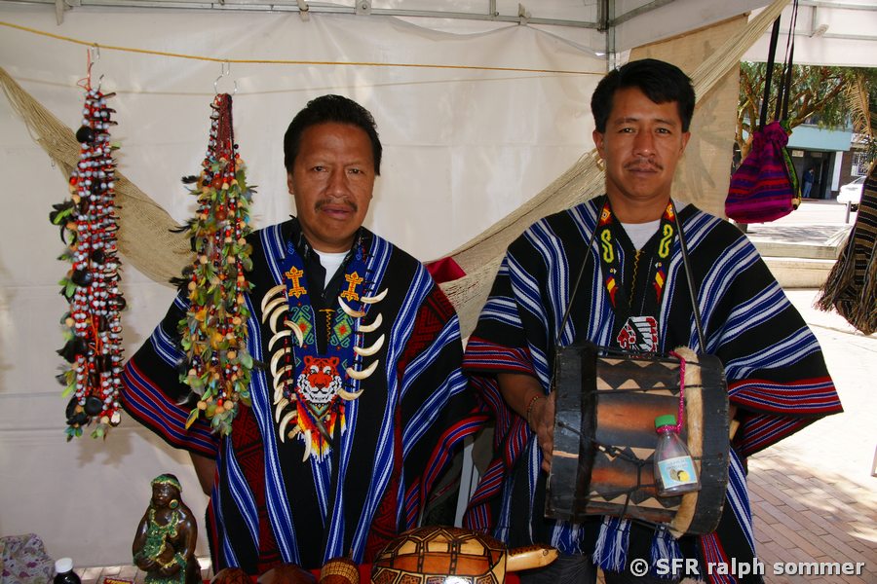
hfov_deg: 67.4
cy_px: 292
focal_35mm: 27
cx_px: 438
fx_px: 658
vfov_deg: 47.9
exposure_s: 1/200
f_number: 5.6
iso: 200
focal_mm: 18
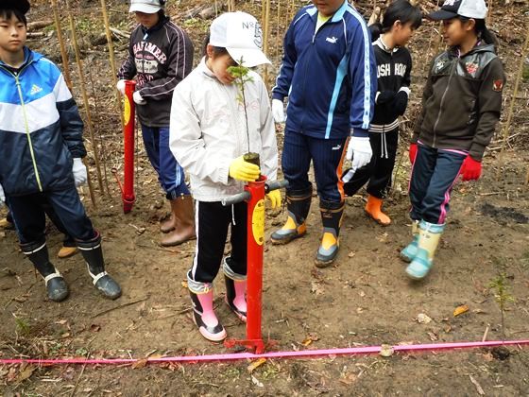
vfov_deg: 49.7
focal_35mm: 28
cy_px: 198
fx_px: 428
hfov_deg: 63.4
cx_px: 264
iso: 100
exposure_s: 1/125
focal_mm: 5
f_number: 3.7
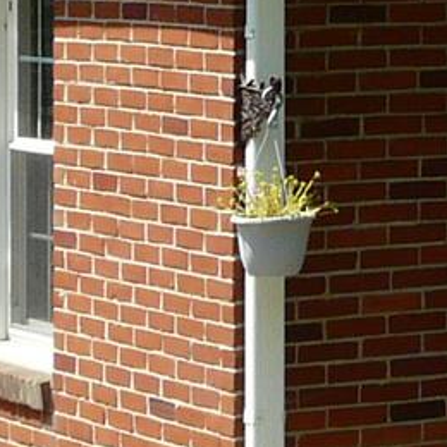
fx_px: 3667
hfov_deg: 6.7
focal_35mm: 251
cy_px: -395
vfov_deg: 6.8
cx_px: 930
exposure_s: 1/250
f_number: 5.6
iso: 100
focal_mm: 5.9
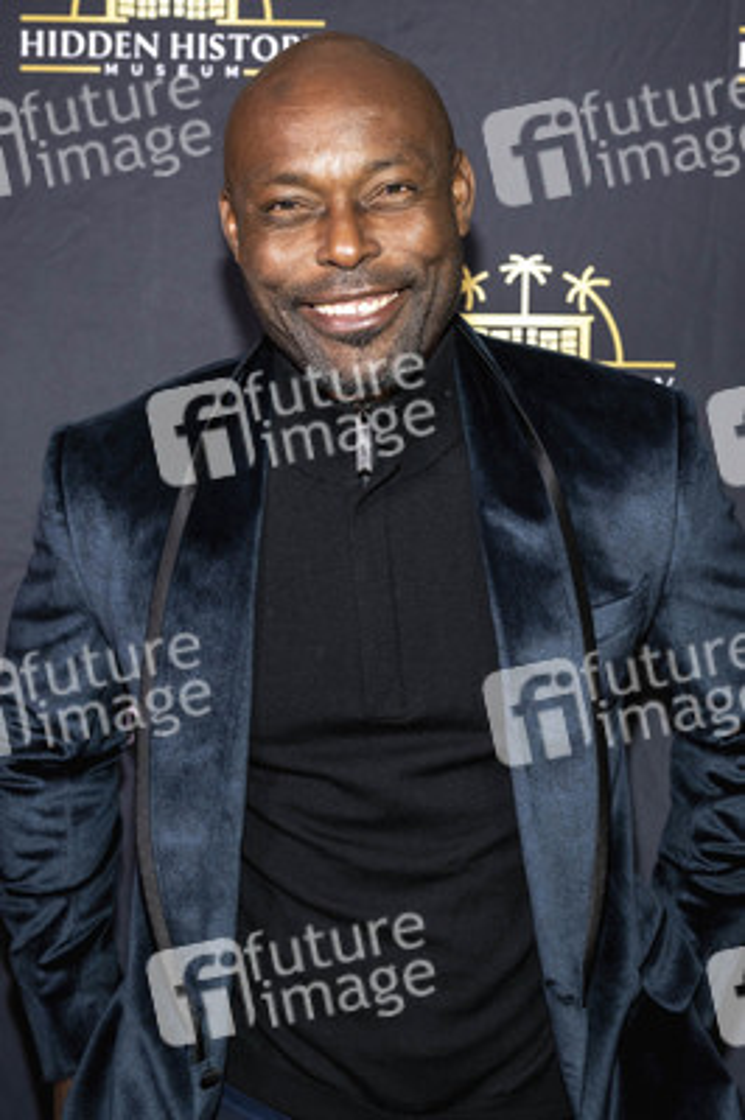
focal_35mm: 54
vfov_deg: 36.9
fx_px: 1679
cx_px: 372
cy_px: 560
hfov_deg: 25.0
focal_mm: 54
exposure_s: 1/200
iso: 800
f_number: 5.6
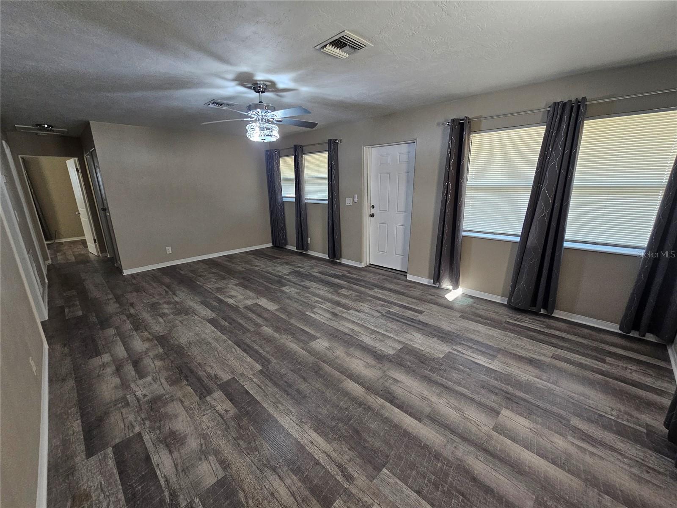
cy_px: 254
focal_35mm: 13
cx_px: 338
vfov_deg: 89.9
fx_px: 254
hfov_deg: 106.2
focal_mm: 2.2
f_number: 2.2
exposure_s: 1/77.4
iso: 250
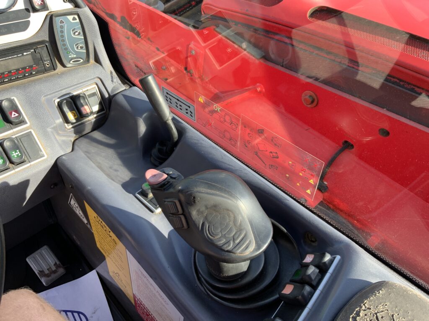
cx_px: 214
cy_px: 160
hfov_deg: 61.7
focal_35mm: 29
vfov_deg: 48.2
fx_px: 359
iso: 20
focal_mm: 3
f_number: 1.8
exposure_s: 1/122
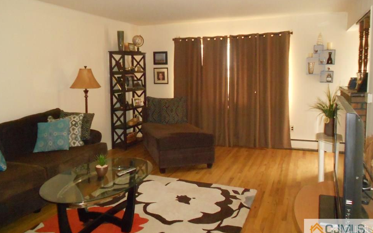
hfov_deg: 64.6
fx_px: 295
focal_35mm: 29
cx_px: 186
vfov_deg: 43.0
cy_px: 96
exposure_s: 1/25
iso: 800
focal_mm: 4.6
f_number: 3.2
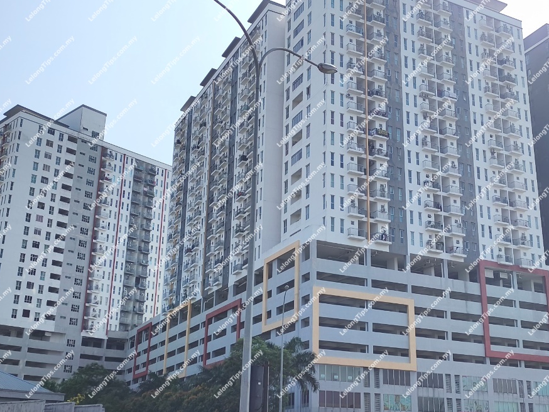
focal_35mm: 40
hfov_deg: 46.7
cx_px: 307
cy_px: 198
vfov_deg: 36.0
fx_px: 635
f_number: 1.65
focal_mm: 6.14
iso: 50
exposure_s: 1/1143
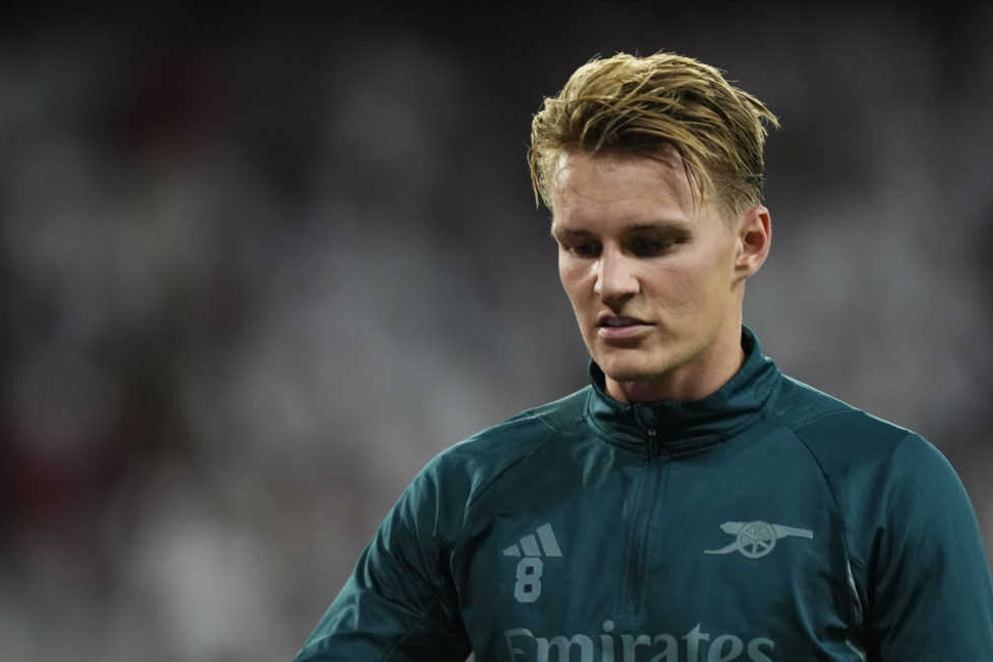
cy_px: 332
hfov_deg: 4.9
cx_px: 472
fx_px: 11637
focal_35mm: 422
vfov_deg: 3.3
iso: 2500
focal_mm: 400
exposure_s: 1/1600
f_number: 2.8
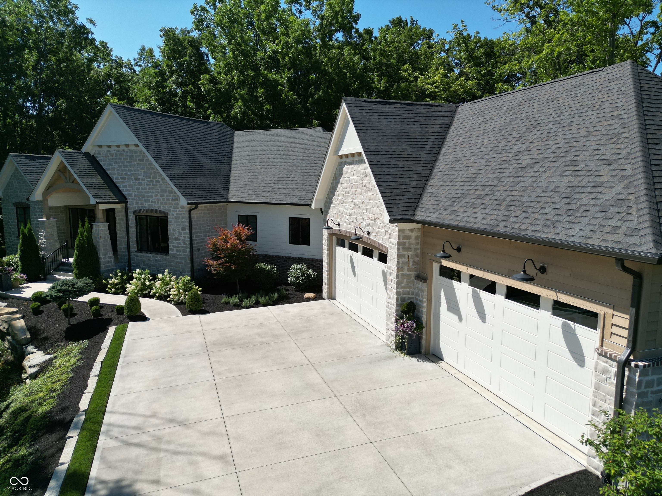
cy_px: 248
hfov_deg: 71.6
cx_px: 331
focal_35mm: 24
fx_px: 459
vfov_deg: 56.8
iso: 100
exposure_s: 1/3200
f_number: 1.7
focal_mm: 6.72
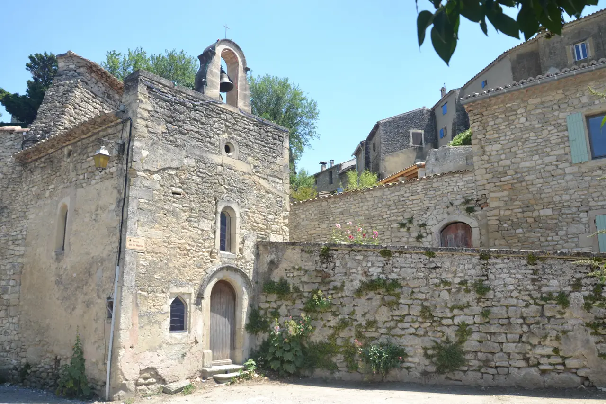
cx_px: 303
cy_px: 202
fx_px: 454
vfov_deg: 47.9
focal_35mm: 27
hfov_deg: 67.4
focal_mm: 18
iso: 100
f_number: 5.6
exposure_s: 1/125
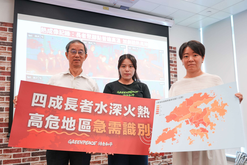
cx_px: 124
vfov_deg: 41.1
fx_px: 220
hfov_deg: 58.7
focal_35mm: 32
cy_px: 82
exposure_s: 1/125
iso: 800
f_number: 2.8
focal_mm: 32
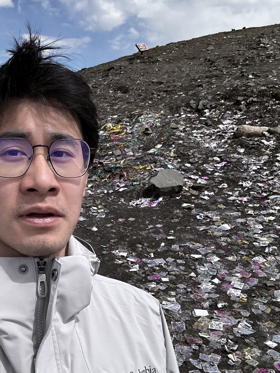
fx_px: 453
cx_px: 45
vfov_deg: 44.8
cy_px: 172
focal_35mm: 42
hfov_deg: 33.1
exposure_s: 1/1634
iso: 25
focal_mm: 2.69
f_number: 1.9
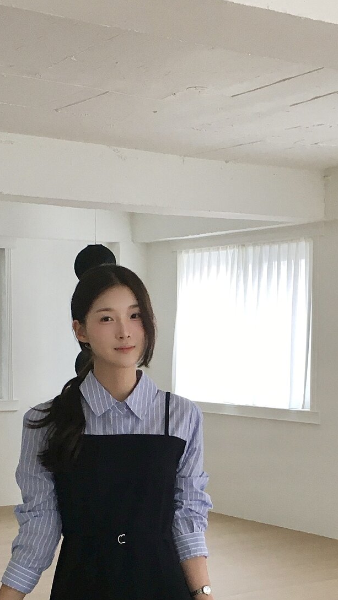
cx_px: 126
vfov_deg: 34.2
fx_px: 924
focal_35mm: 58
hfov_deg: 20.7
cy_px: 532
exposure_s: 1/30
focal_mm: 4.15
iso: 25
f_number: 2.2
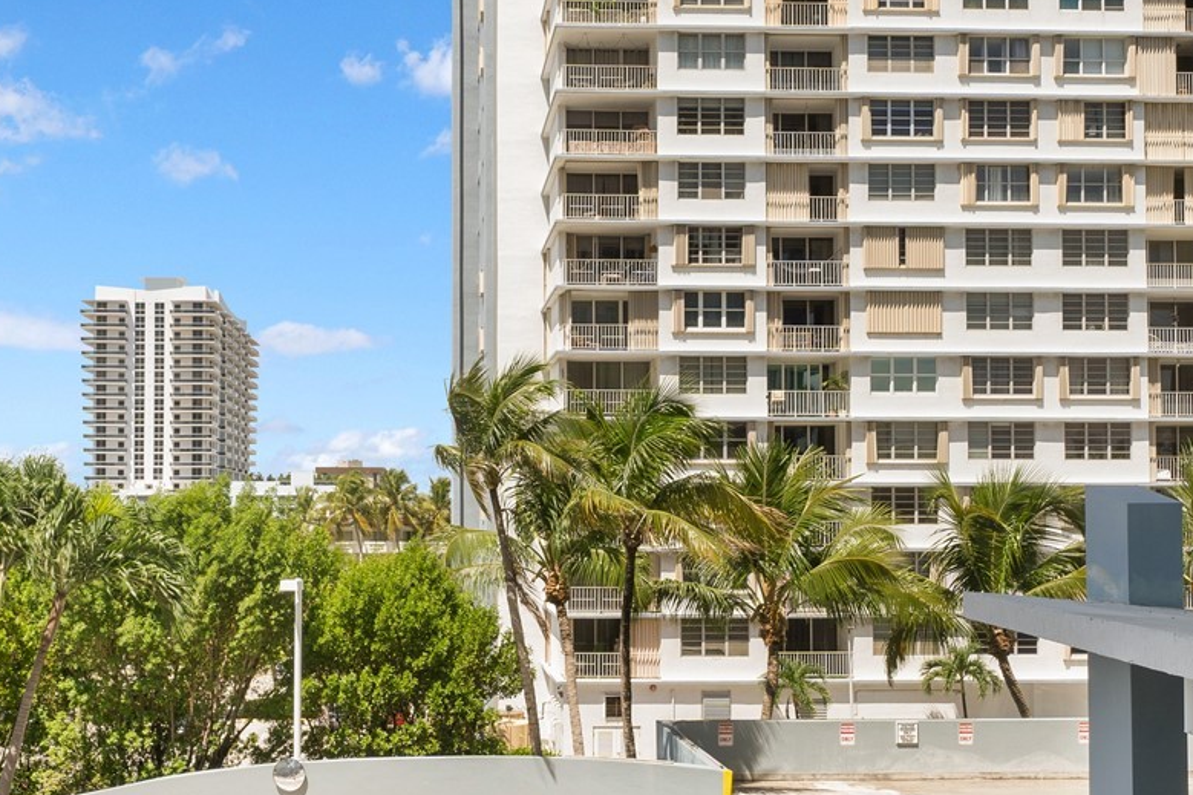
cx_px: 493
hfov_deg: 51.6
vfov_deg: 35.8
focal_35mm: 37
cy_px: 466
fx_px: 1226
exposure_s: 1/350
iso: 200
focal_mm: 17
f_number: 9.5
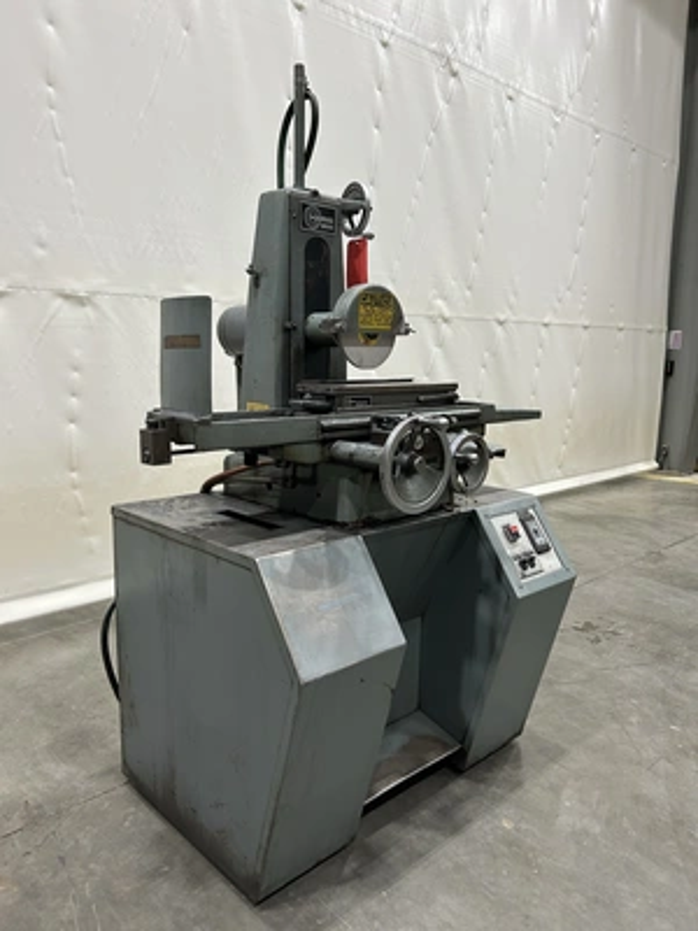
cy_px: 466
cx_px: 349
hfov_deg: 53.1
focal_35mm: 26
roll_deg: -0.6
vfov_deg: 67.3
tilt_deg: -7.1
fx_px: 699
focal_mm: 5.7
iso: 200
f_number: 1.5
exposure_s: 1/60
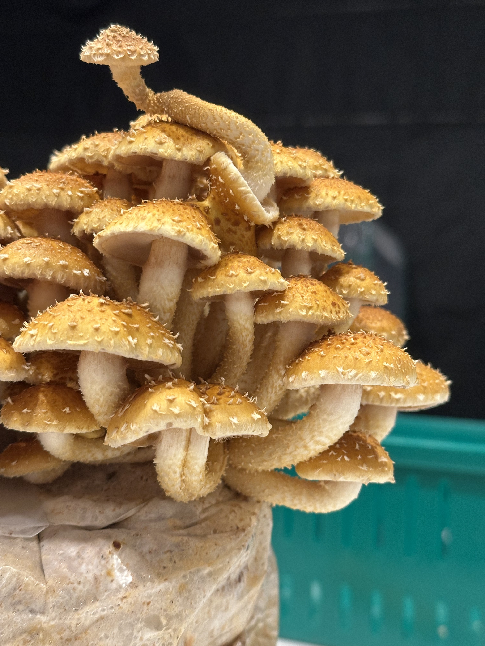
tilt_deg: +3.2
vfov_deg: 39.7
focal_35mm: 48
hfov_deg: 30.3
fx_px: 897
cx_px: 242
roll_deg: -4.2
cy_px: 323
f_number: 1.78
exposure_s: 1/40
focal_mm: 6.86
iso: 250
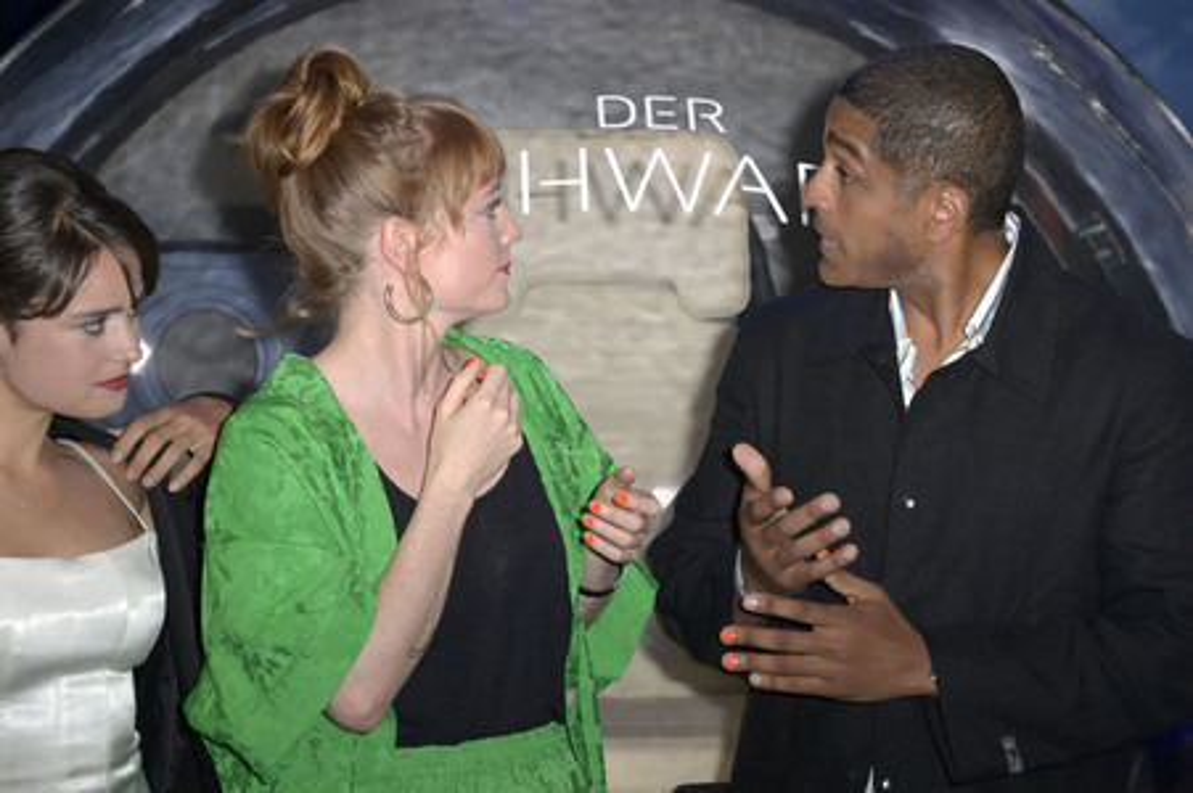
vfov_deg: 14.8
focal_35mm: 92
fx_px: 3046
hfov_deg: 22.2
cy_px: 396
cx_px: 596
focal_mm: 92
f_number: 5.6
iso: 1000
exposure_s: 1/200
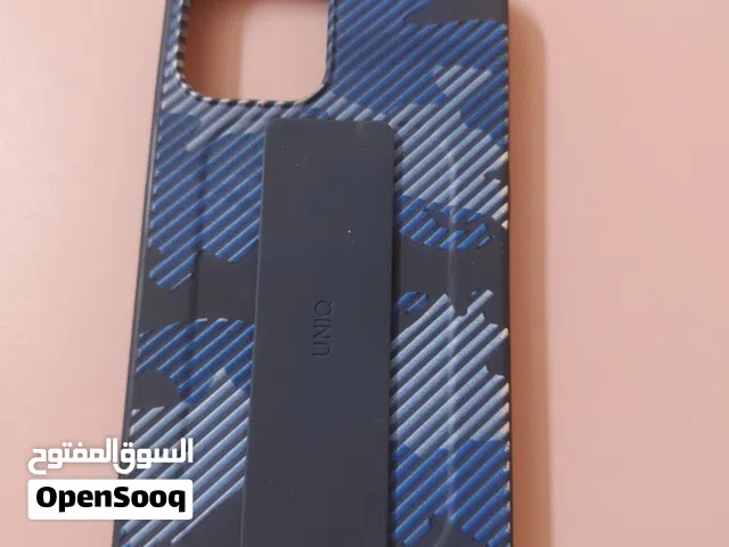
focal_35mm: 24
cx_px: 364
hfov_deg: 71.6
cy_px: 274
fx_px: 505
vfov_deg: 56.8
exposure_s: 1/20
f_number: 1.8
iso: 500
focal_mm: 5.23
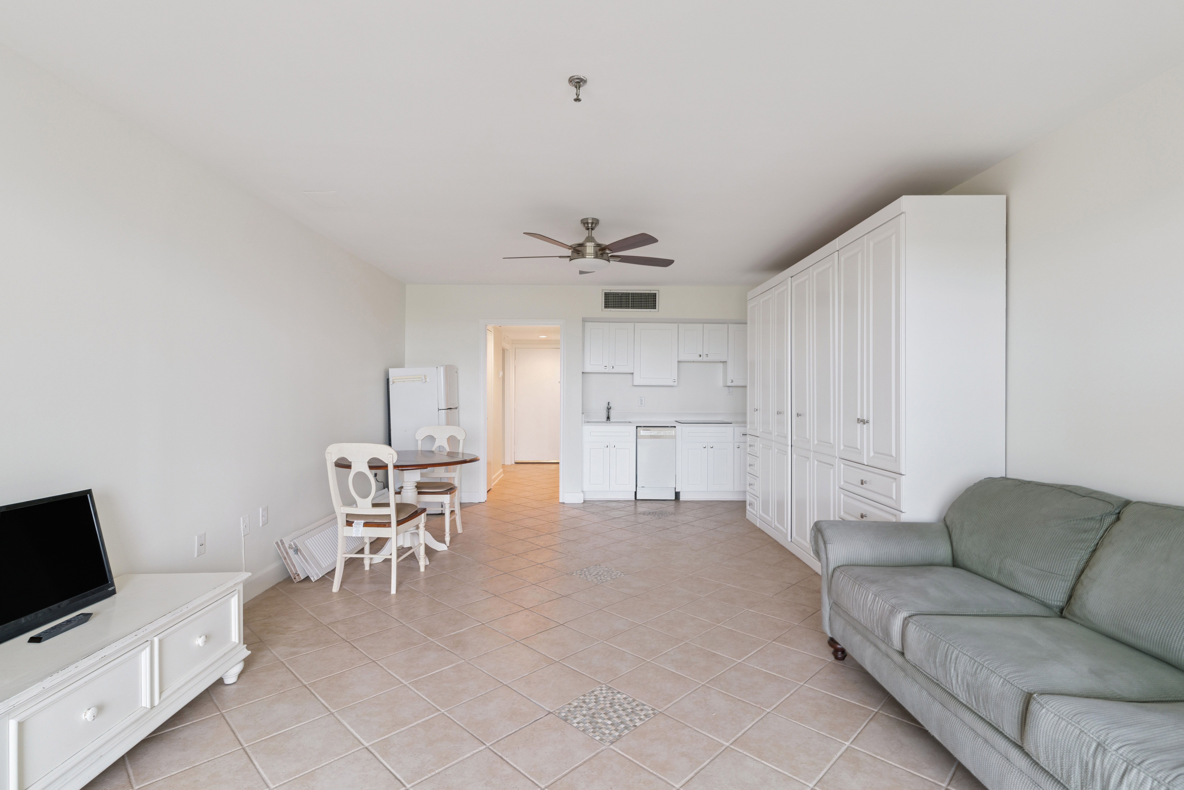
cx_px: 592
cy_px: 395
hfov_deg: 93.3
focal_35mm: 17
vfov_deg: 70.5
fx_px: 559
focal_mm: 17
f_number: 8
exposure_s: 1/13
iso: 250
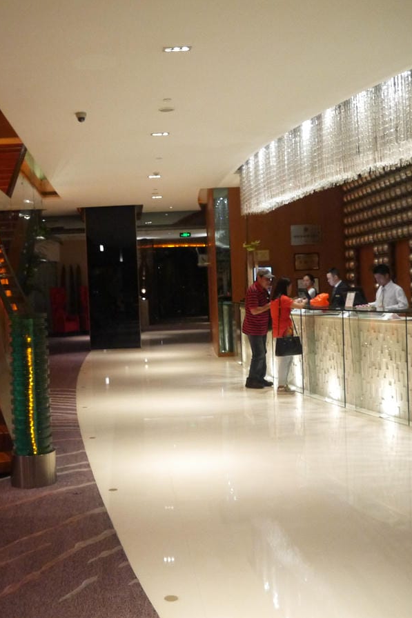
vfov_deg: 49.6
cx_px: 113
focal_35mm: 39
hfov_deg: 33.6
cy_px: 309
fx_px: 670
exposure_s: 1/50
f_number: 3.5
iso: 1600
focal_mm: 14
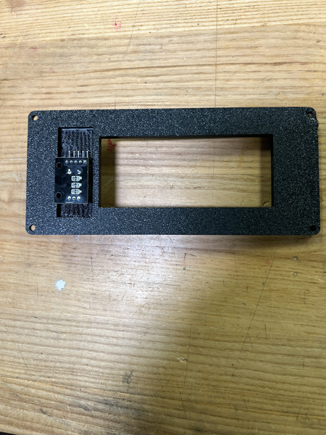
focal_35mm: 26
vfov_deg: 67.3
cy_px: 218
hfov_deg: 53.1
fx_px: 326
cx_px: 163
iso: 64
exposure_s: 1/60
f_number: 1.5
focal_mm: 5.7
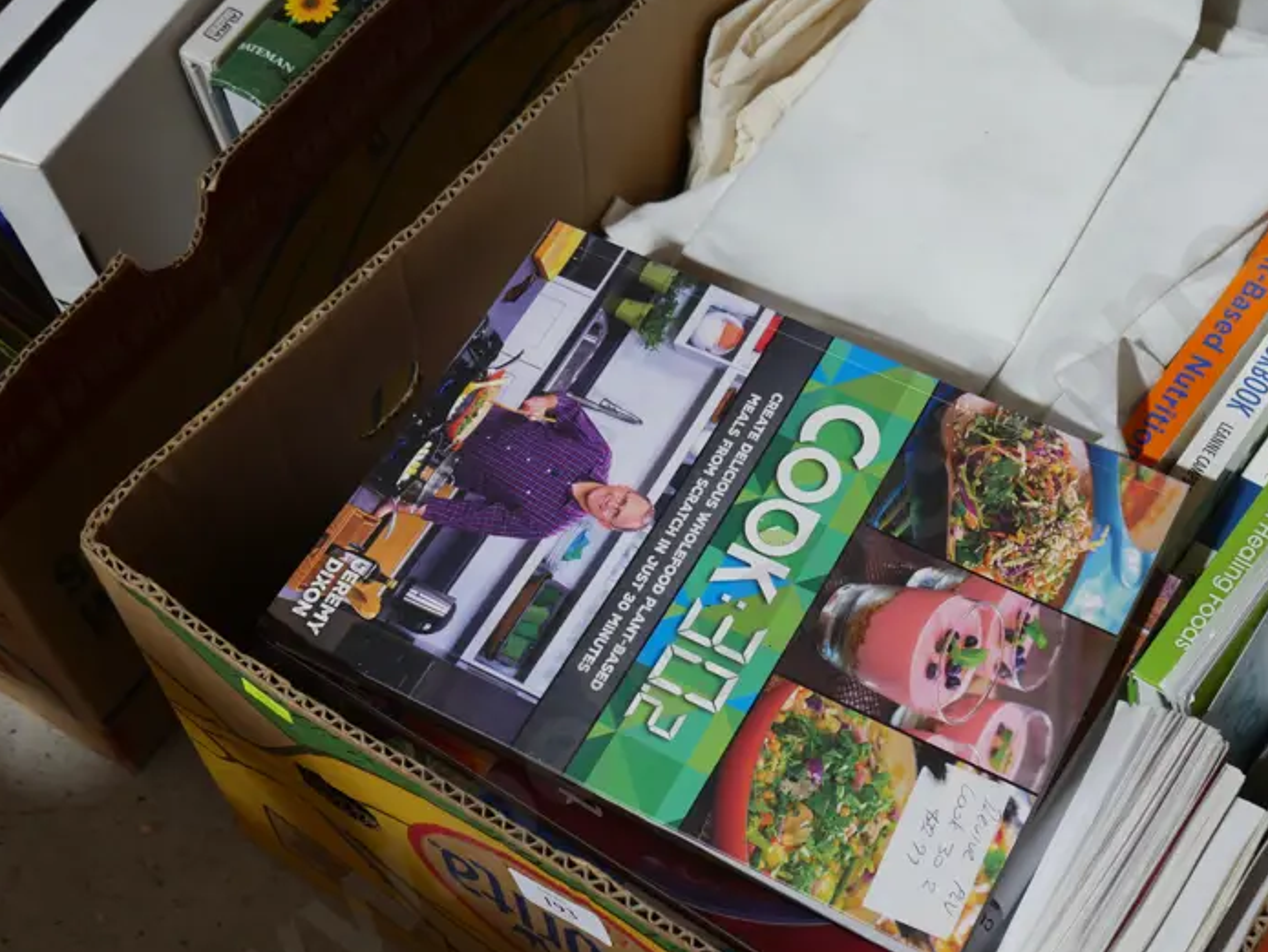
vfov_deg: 24.8
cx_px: 859
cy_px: 540
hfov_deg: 32.4
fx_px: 2162
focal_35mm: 59
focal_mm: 20
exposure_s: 1/60
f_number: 4.4
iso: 500
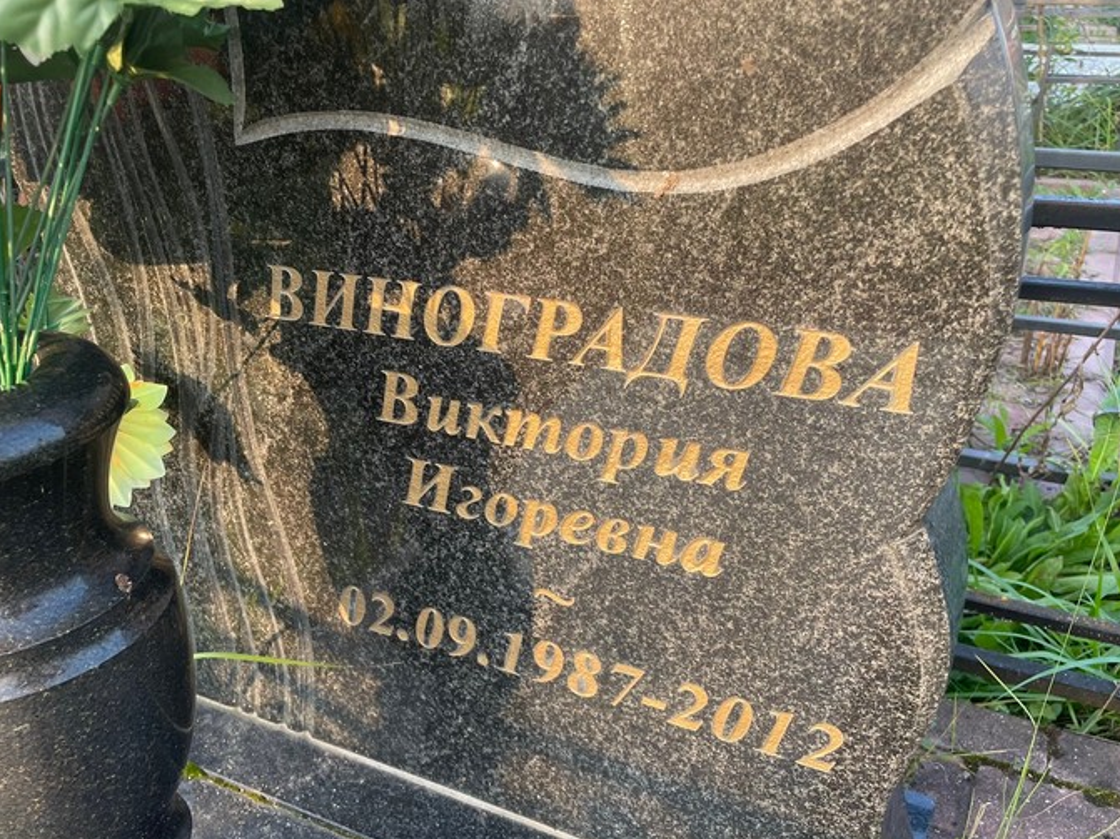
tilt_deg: -33.9
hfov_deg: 58.3
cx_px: 521
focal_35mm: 31
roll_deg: +2.6
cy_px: 445
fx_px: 1003
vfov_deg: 45.4
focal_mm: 4.2
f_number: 1.6
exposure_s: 1/129
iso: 32
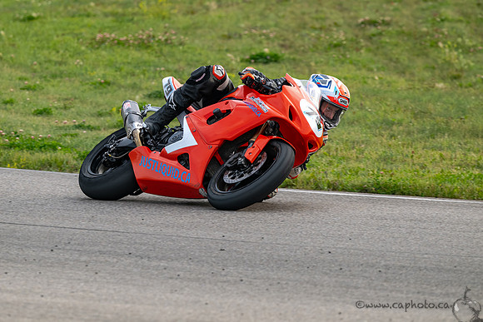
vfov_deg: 3.9
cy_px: 124
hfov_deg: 5.9
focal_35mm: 351
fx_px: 4715
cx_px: 180
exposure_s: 1/1250
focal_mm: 280
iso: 450
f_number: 5.6
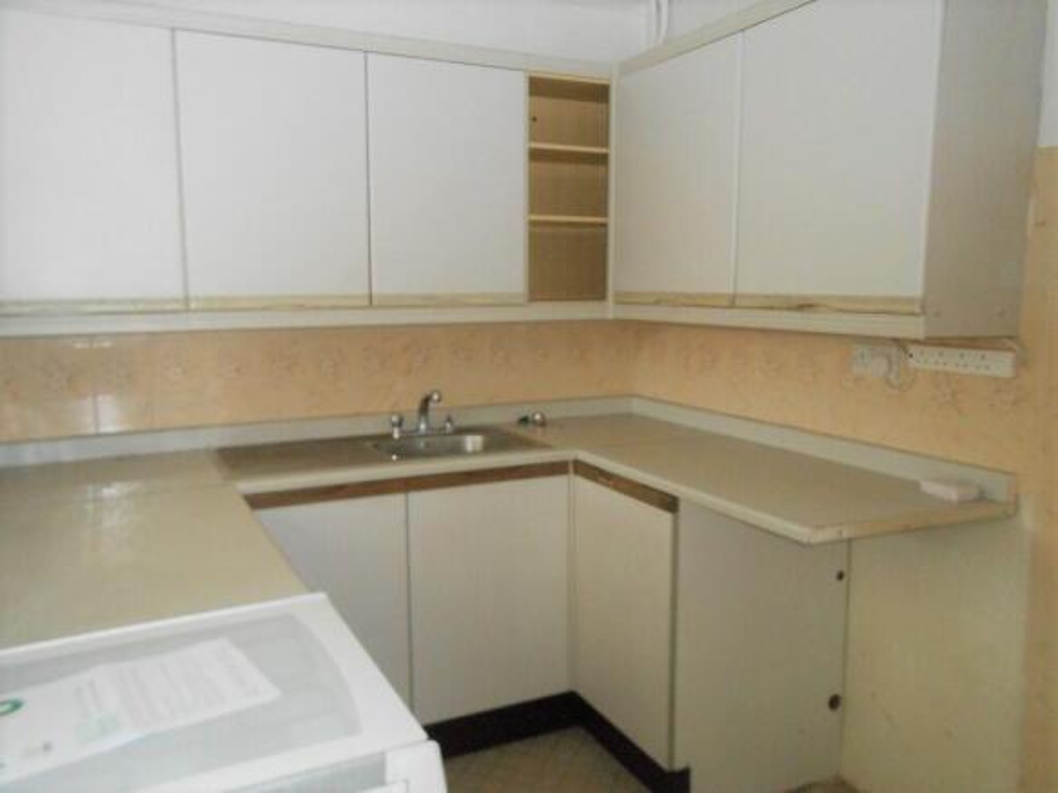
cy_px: 396
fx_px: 794
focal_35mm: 26
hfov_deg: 67.3
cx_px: 529
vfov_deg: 53.0
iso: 400
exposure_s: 1/25
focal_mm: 4.6
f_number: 3.5
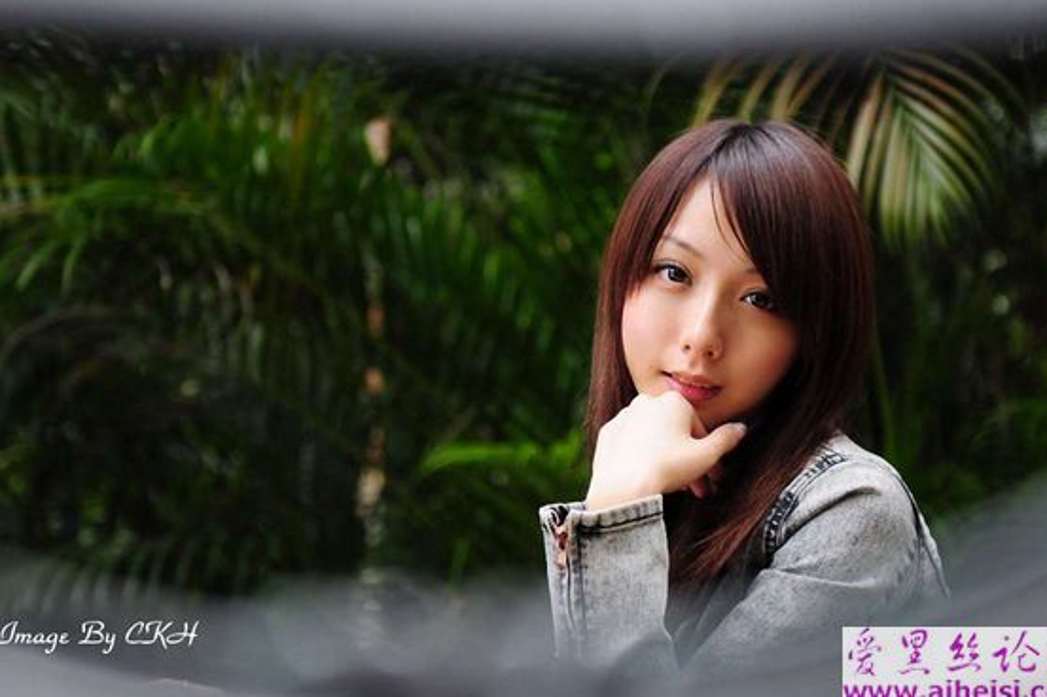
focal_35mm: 114
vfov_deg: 12.0
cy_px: 325
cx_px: 521
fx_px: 3313
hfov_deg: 18.0
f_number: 2.8
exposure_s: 1/250
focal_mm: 70
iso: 200
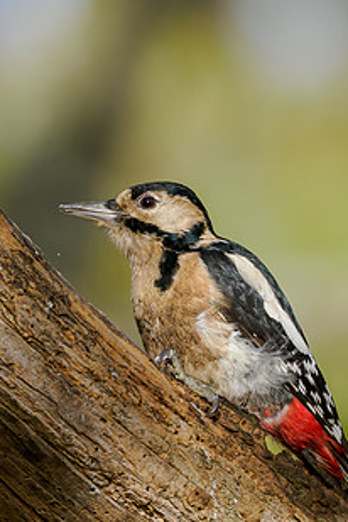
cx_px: 220
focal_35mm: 1598
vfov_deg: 1.3
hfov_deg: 0.9
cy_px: 316
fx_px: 23169
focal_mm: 300
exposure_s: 1/1000
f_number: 4
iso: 250
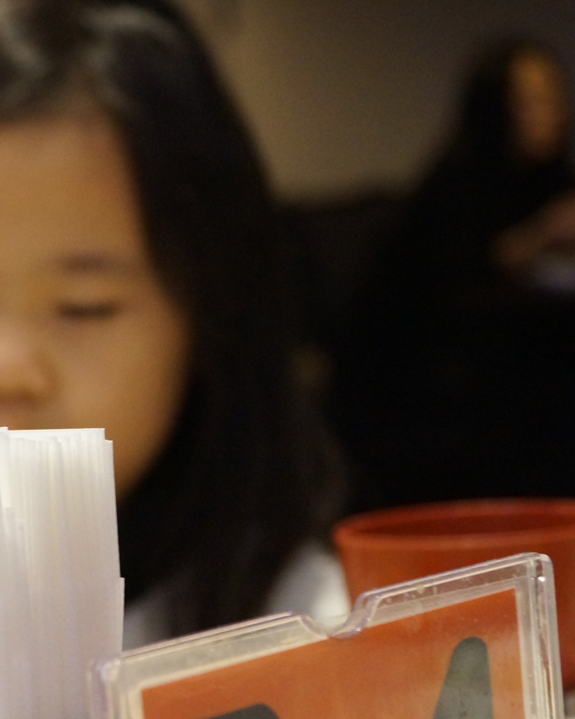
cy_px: 388
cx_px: 33
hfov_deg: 13.6
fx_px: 2382
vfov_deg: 17.2
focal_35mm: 112
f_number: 5.6
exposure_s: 1/80
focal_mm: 40
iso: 2500
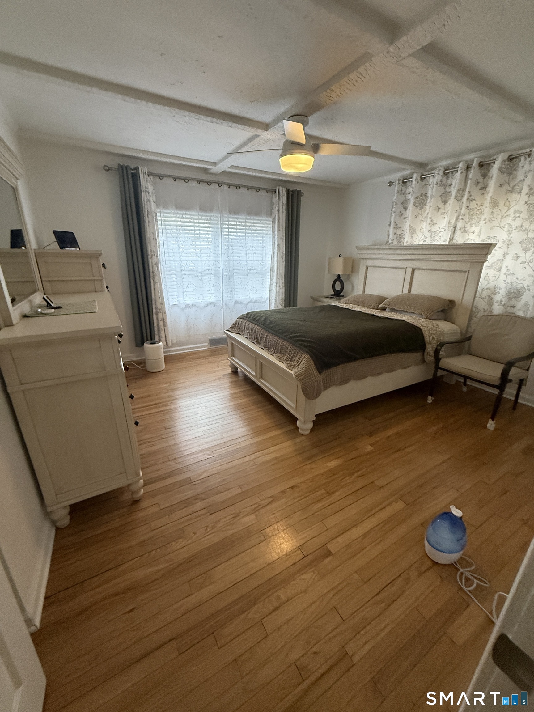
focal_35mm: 14
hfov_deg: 85.7
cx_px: 267
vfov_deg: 102.1
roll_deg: +0.5
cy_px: 356
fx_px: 288
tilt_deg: -17.3
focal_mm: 2.22
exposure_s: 1/120
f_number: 2.2
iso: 500
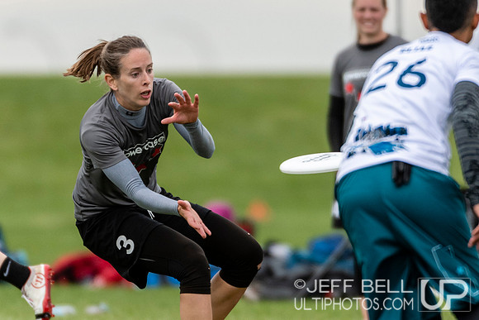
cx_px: 237
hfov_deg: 1.8
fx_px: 14859
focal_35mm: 1117
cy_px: 155
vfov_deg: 1.2
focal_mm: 400
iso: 560
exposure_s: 1/1250
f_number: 4
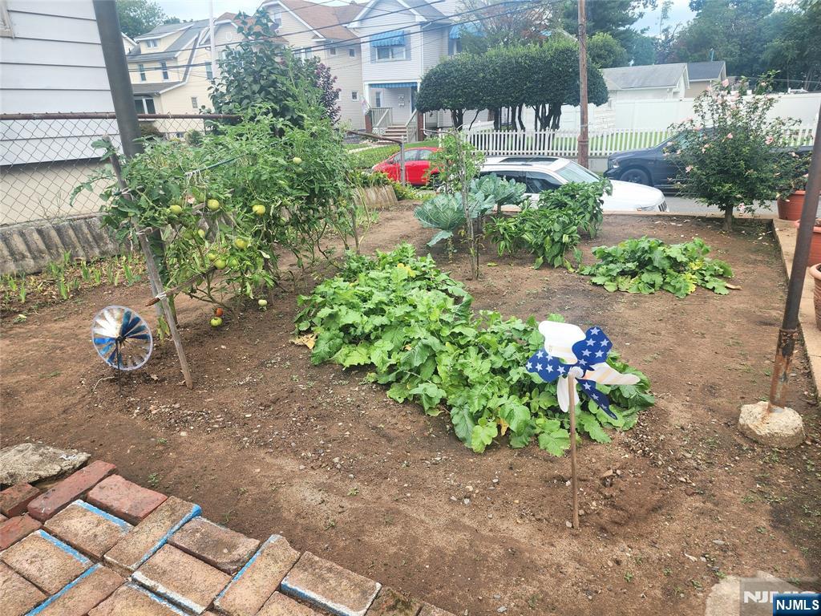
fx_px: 545
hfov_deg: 73.9
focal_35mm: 23
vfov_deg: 58.9
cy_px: 308
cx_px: 410
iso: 12
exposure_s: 1/189
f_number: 1.8
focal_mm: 6.4
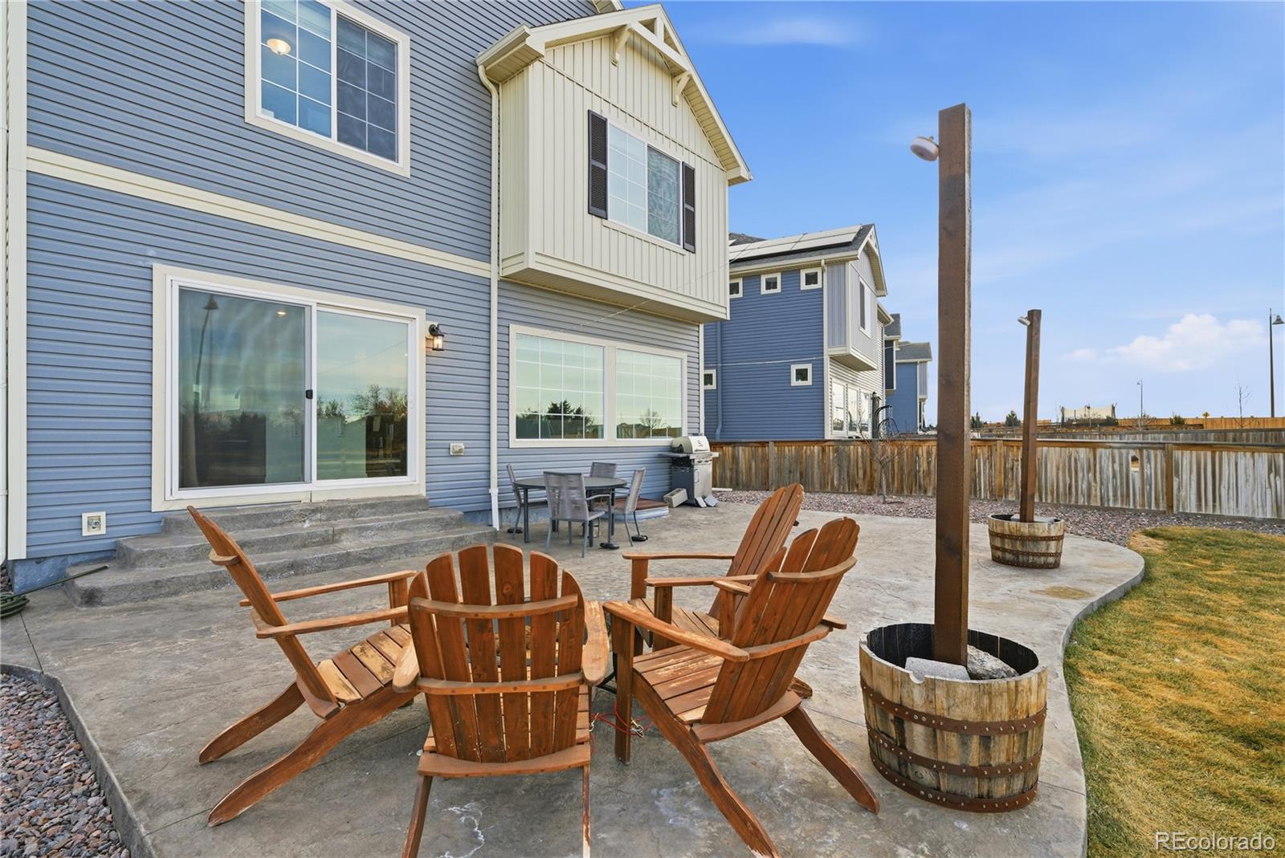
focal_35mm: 16
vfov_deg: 73.8
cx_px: 642
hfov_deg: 96.7
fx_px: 571
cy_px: 429
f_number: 10
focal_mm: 16
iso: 320
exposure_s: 1/400
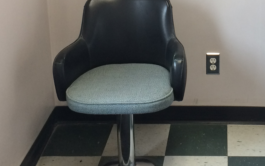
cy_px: -22
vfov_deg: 16.6
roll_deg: -1.5
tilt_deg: -14.1
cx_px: 224
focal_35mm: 76
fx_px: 549
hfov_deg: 26.5
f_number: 2.2
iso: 32
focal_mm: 4.15
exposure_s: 1/33
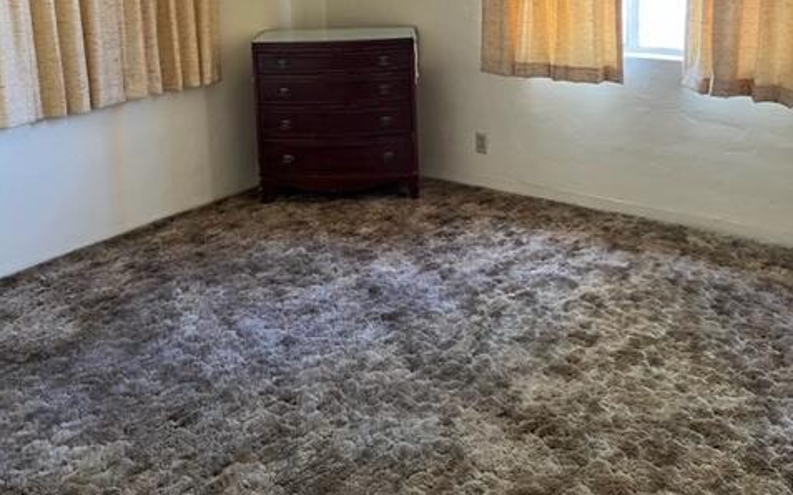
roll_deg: +2.3
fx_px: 800
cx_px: 397
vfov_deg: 32.2
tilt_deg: -6.3
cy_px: 22
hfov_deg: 52.8
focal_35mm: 37
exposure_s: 1/60
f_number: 1.6
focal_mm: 5.1
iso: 125
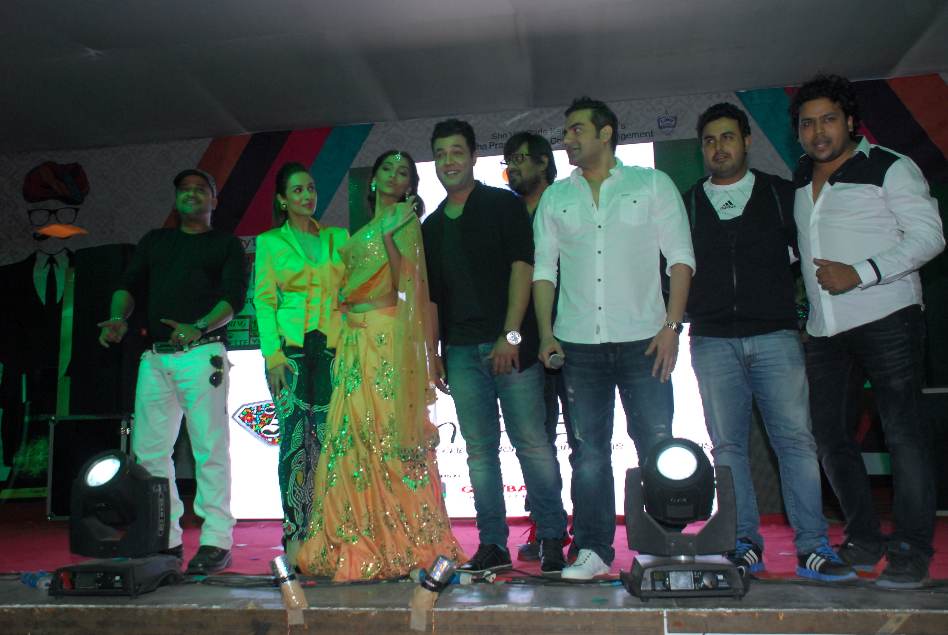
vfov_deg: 40.1
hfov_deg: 57.2
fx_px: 870
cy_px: 318
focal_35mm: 33
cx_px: 474
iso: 640
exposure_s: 1/125
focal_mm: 22
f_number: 5
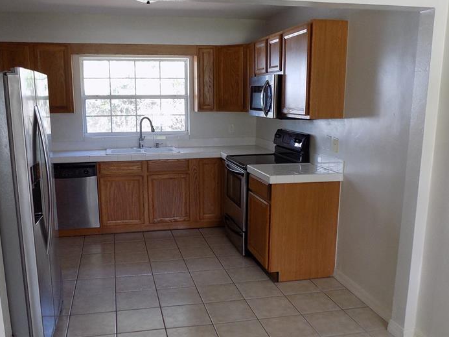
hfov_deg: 53.9
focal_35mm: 34
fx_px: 441
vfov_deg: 41.6
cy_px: 202
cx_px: 204
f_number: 3.1
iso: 125
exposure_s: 1/30
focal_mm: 4
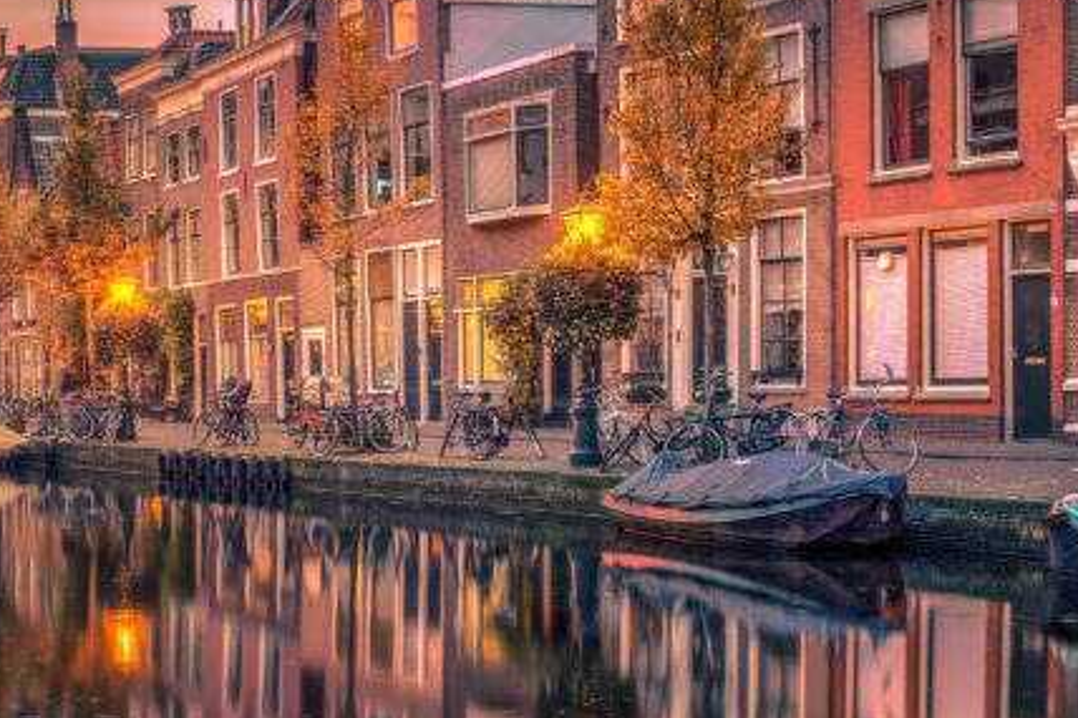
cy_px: 258
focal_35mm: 67
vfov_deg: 20.2
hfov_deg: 28.0
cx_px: -40
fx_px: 2005
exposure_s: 10
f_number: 8
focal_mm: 28
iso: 100
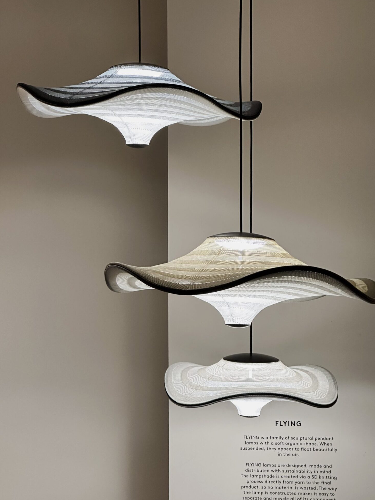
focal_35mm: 84
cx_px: 203
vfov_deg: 23.3
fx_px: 1213
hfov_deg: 17.6
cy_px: 253
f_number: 2.8
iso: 200
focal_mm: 9
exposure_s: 1/100
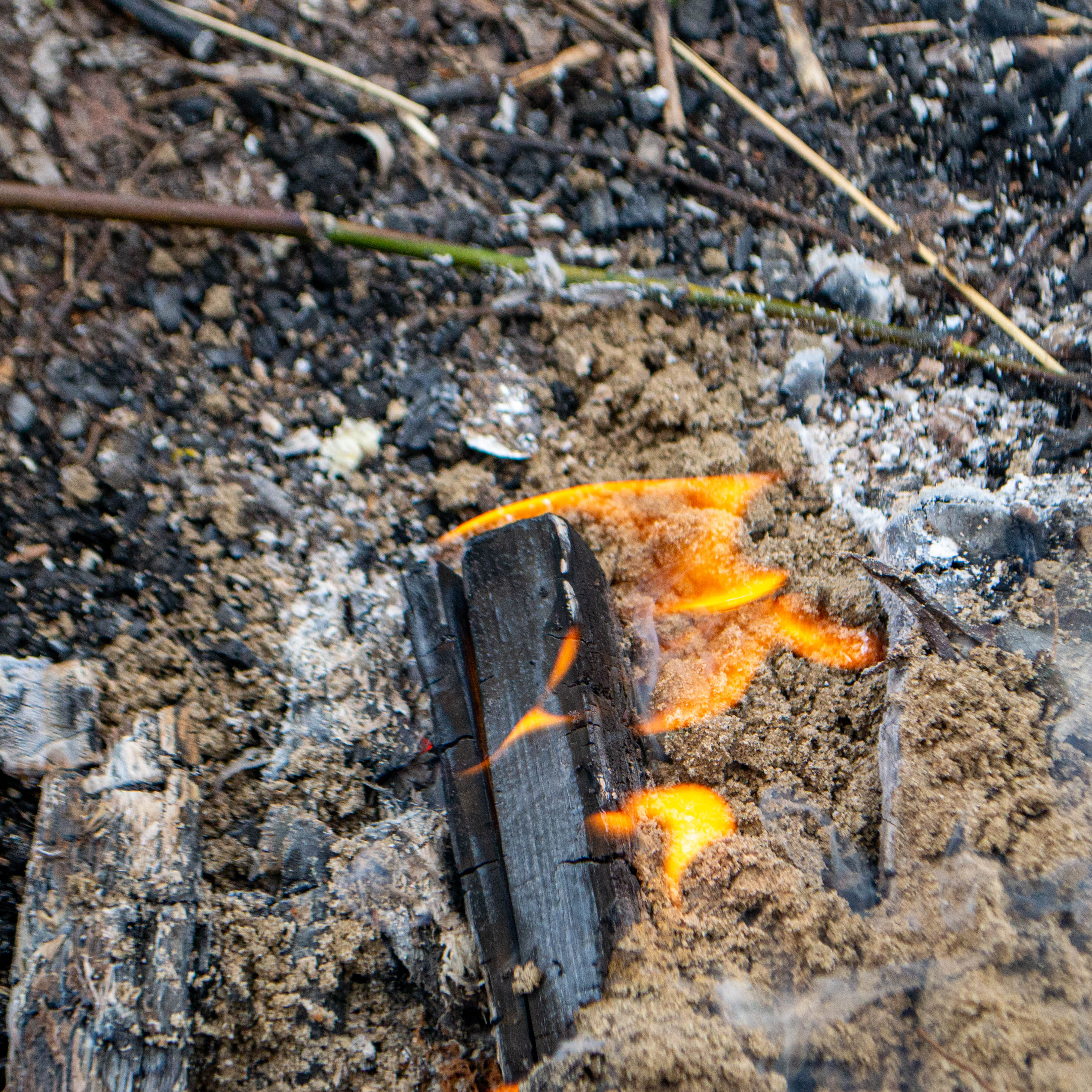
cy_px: 562
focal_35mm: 110
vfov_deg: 15.9
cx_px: 630
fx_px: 3914
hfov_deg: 15.9
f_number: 5.6
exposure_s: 1/500
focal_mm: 55
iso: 1000
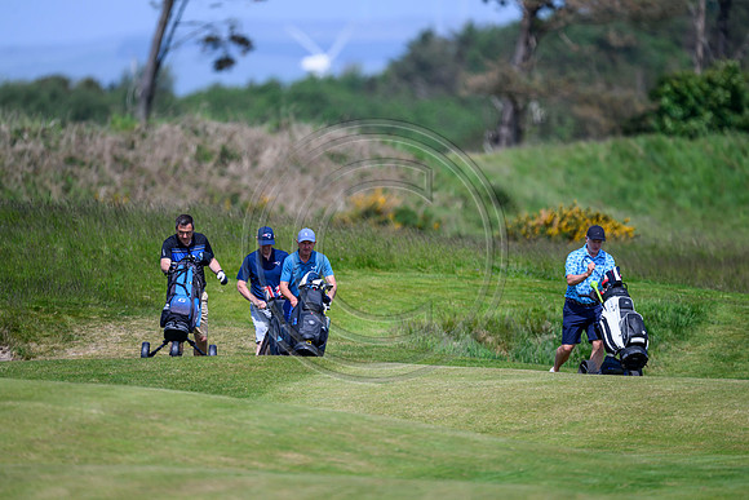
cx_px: 374
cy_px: 250
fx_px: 11653
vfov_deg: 2.5
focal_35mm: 560
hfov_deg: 3.7
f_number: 4.5
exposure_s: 1/4000
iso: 500
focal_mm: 560
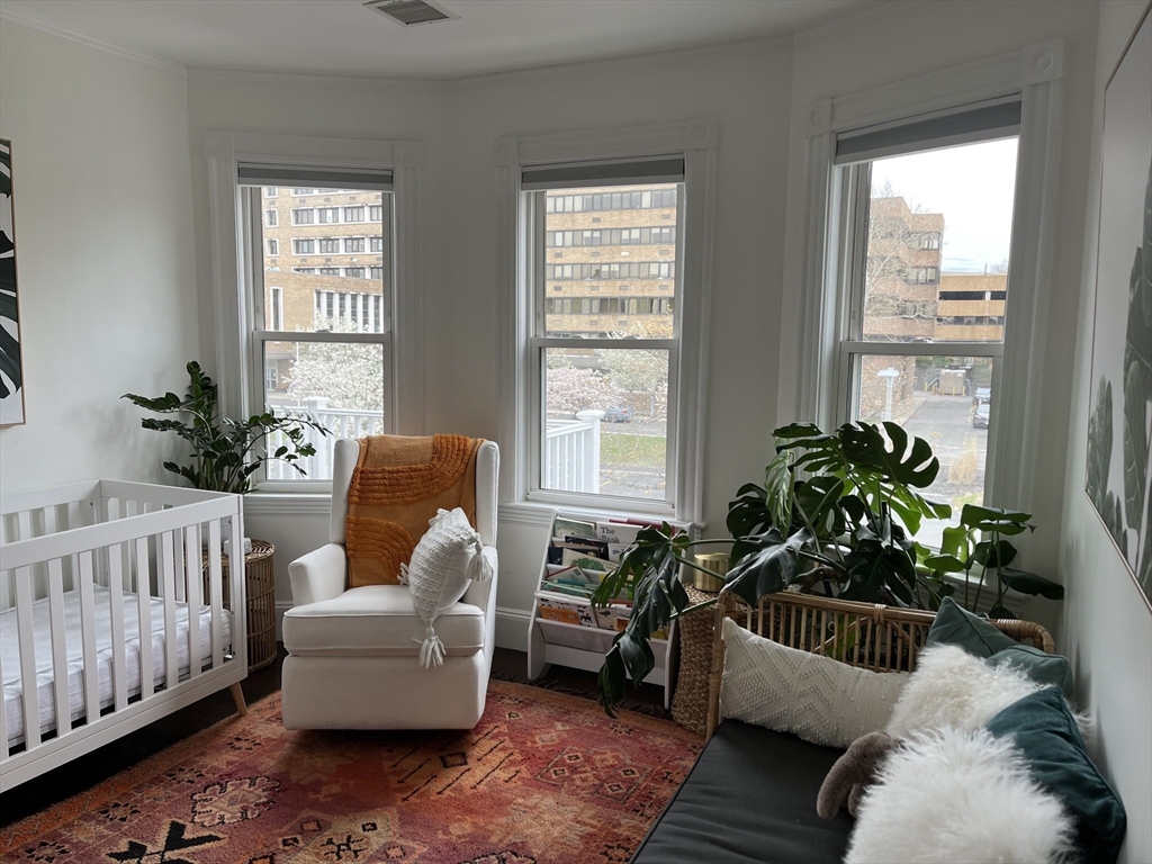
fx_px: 865
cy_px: 432
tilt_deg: -7.2
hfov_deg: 67.3
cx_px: 576
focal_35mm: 26
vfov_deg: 53.1
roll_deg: -0.8
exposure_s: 1/254
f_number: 1.6
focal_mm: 5.1
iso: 40
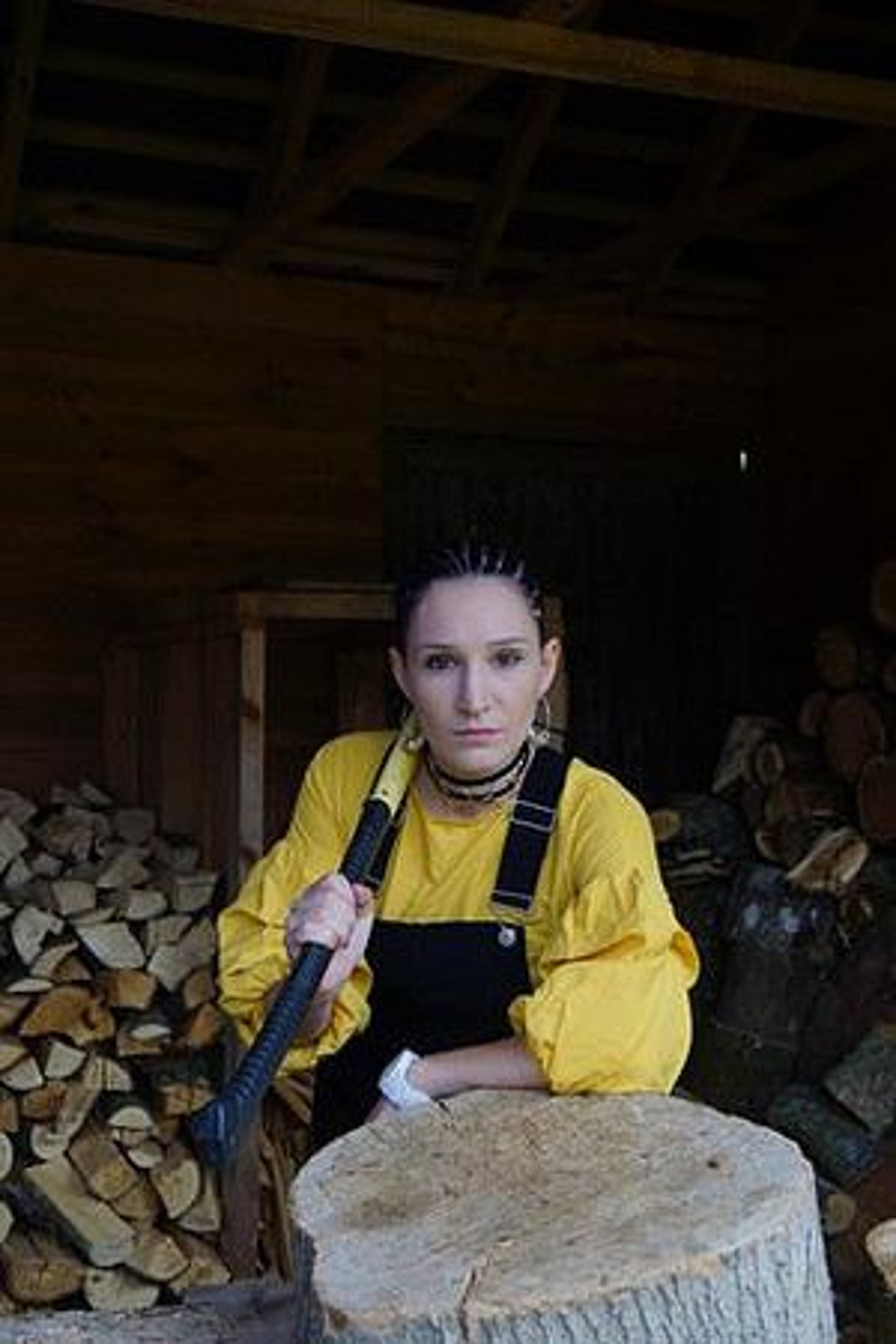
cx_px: 448
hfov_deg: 31.9
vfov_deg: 46.4
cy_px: 672
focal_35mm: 42
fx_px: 1568
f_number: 4.5
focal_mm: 28
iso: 100
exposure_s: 1/125
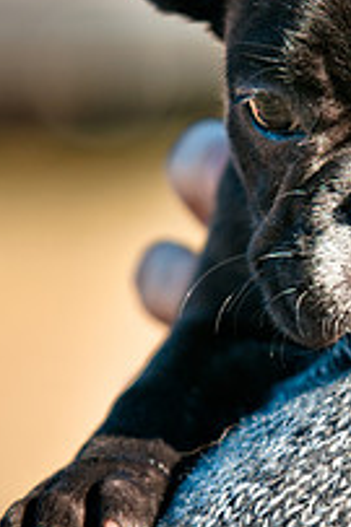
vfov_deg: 4.6
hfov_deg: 3.1
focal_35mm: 449
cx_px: 347
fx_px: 6579
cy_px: 296
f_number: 5
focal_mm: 135
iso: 200
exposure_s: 1/500
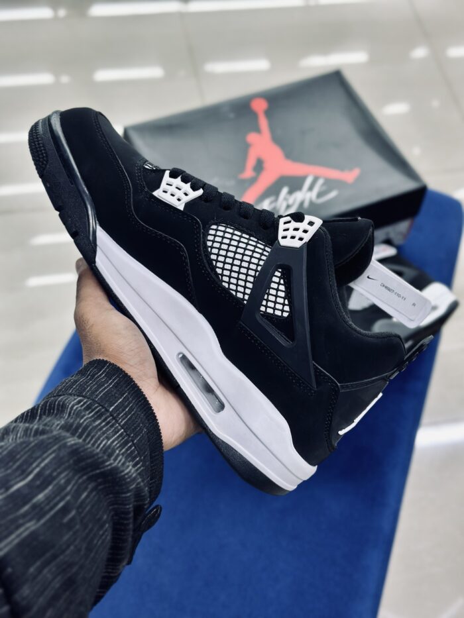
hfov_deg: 30.3
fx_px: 858
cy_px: 309
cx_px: 232
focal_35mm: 48
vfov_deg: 39.7
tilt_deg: -55.5
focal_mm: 6.86
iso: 100
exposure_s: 1/100
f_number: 1.78
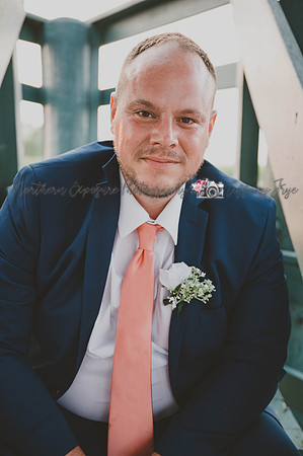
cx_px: 152
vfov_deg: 51.9
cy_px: 228
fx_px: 468
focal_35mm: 37
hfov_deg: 35.9
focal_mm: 37
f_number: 2.8
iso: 1000
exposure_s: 1/125
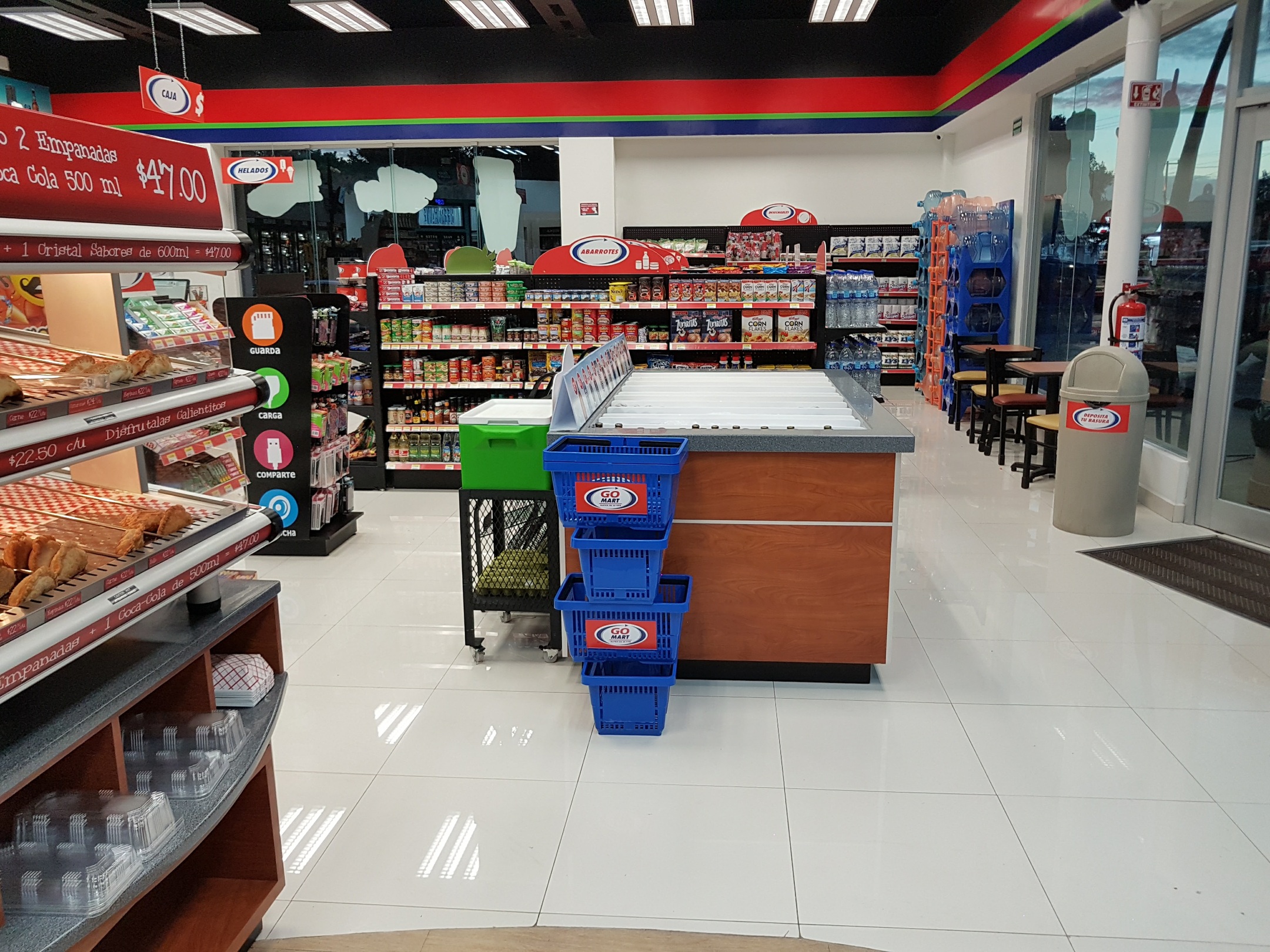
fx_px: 954
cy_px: 476
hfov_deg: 67.3
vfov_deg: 53.1
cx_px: 635
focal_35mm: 26
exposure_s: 1/60
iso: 64
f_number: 1.7
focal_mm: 4.2
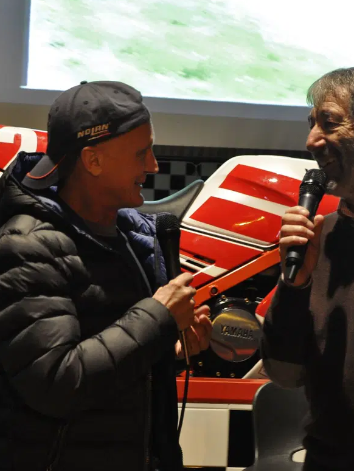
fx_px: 1458
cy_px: 238
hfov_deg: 13.8
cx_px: 235
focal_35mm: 107
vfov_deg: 18.4
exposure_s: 1/15
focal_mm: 48
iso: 1600
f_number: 4.8
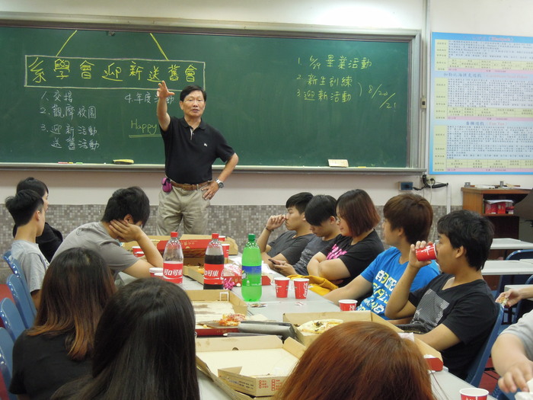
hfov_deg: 31.2
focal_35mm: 62
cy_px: 200
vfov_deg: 23.7
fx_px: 955
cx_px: 266
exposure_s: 1/25
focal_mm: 11.1
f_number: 4.2
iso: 500
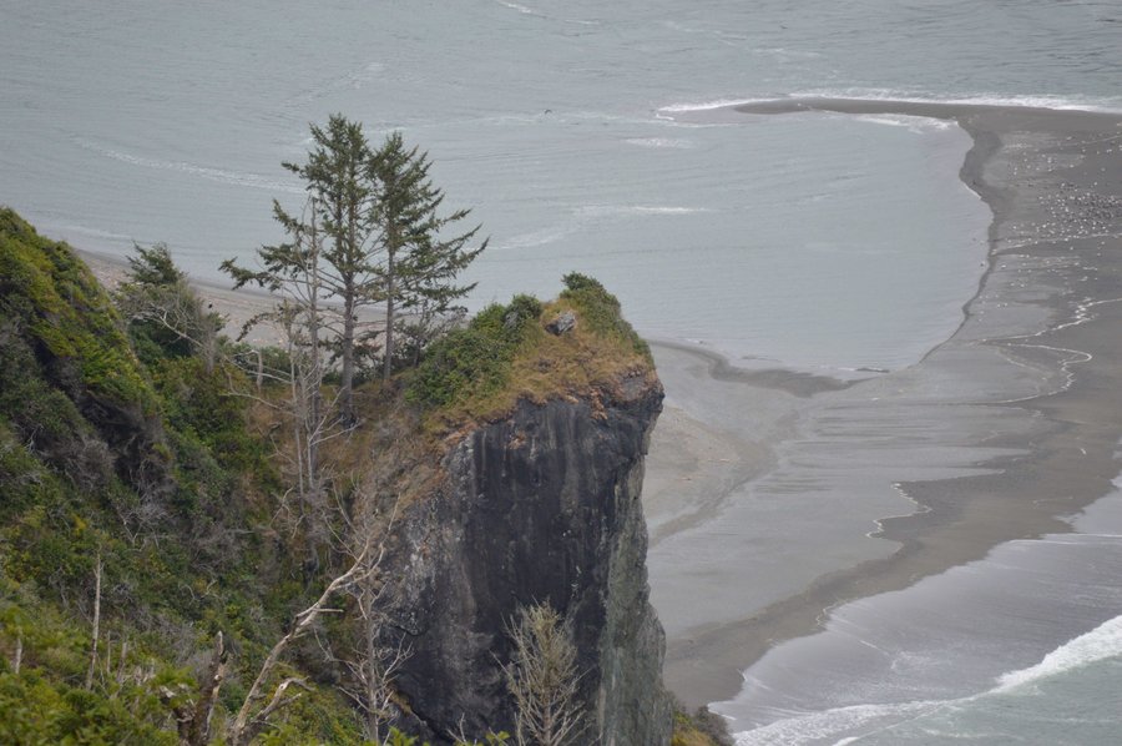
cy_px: 373
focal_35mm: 300
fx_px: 9340
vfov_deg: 4.6
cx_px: 561
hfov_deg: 6.9
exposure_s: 1/2500
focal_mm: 200
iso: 800
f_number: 5.6
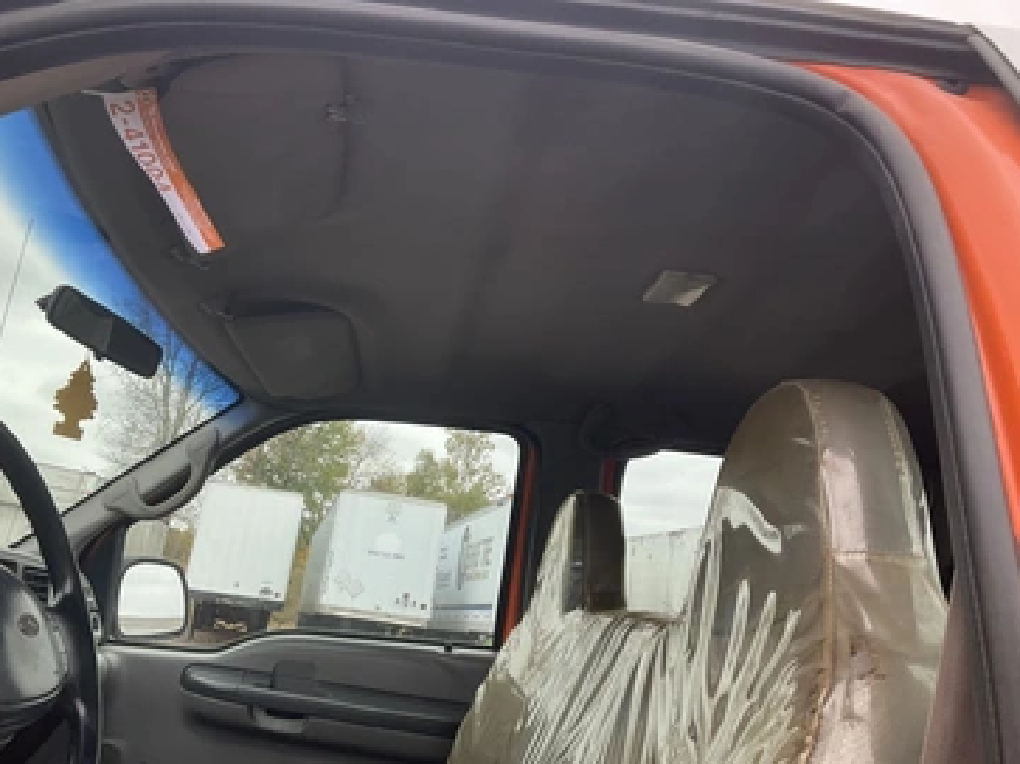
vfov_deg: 44.1
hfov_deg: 56.7
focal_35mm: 32
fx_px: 943
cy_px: 354
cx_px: 464
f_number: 1.8
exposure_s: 1/139
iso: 20
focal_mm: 3
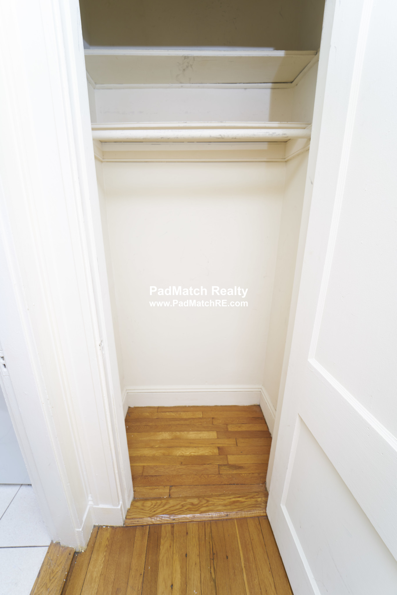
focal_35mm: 14
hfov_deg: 81.2
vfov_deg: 104.2
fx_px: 231
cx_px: 198
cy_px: 298
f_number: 5.6
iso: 100
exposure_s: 1/6
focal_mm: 14
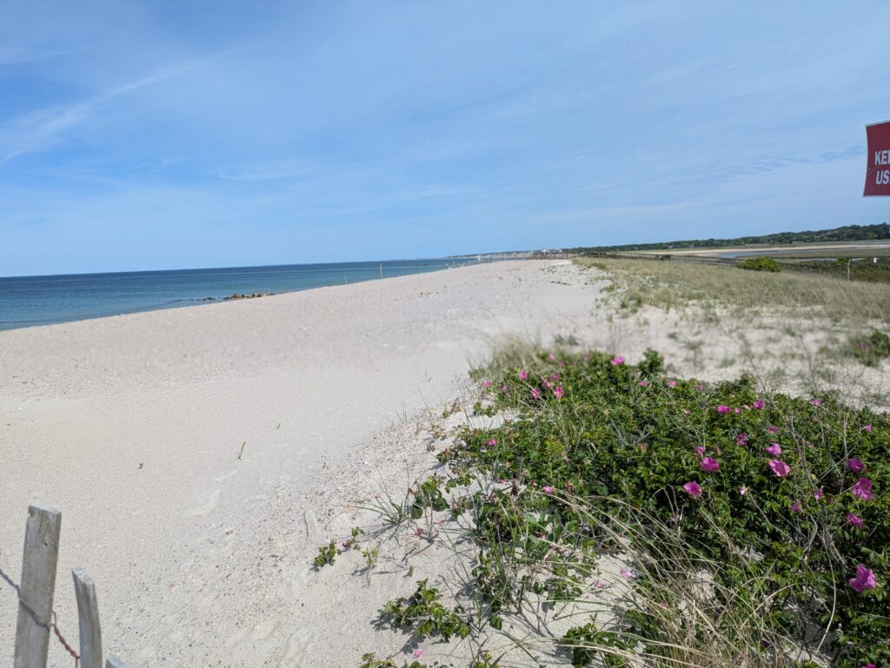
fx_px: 643
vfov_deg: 54.9
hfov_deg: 69.4
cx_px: 445
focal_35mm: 25
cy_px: 334
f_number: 1.89
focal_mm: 5.43
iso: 50
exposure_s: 1/2841
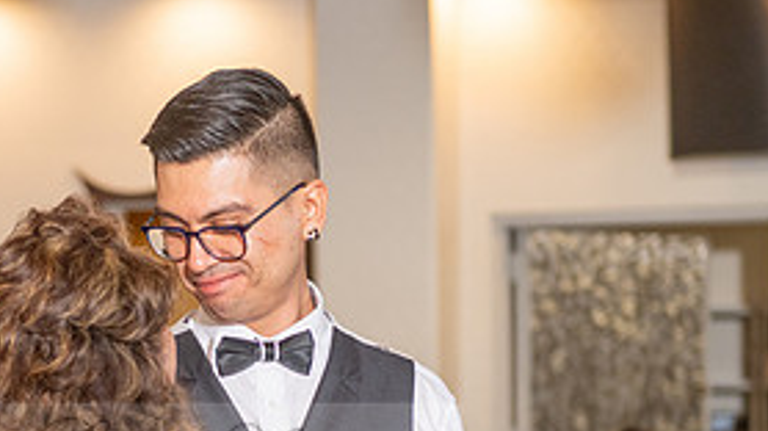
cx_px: 152
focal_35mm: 175
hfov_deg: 12.3
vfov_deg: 6.9
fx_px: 3562
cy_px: 478
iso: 800
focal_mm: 70
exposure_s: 1/125
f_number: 3.5
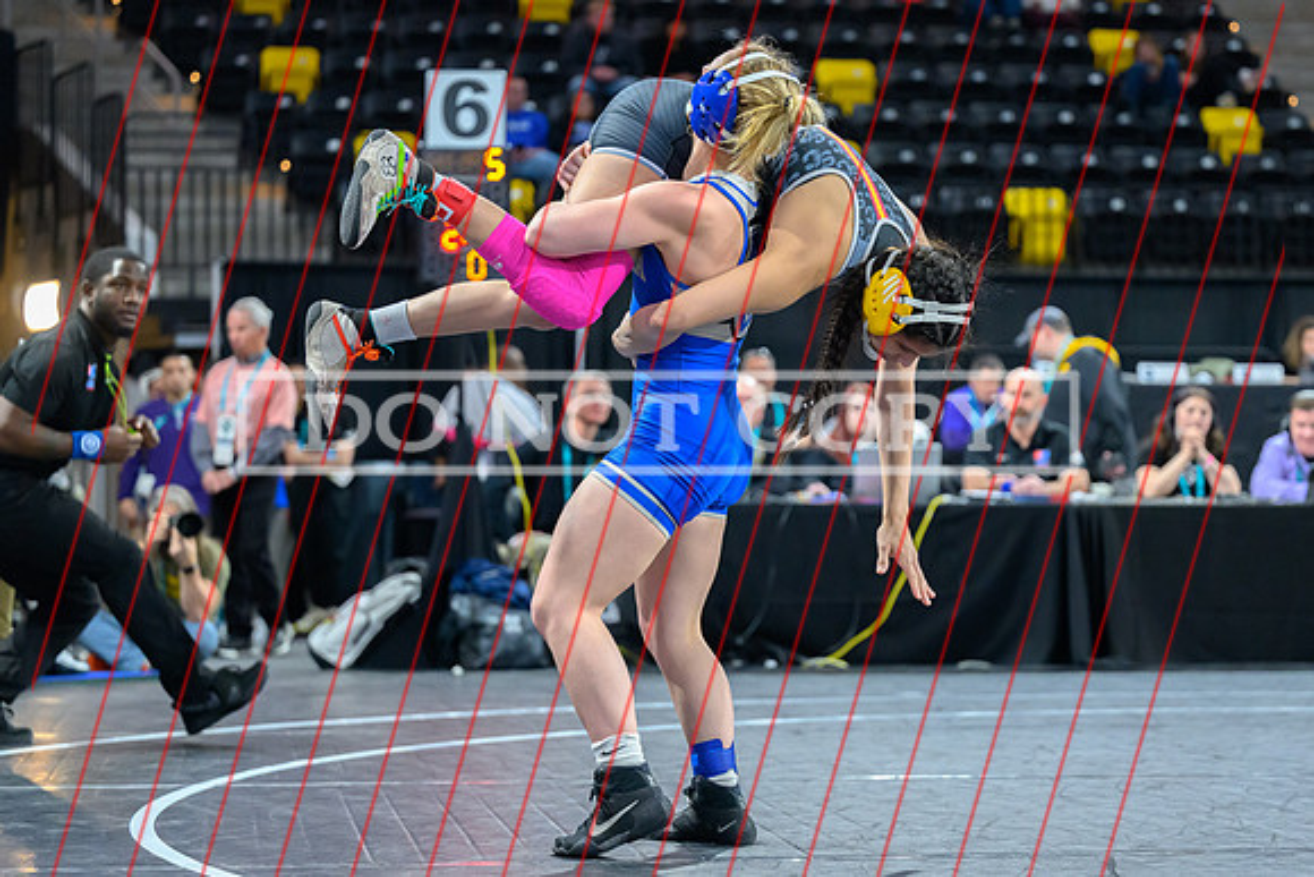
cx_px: 752
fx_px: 3280
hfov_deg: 22.6
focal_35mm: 90
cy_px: 401
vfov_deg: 15.2
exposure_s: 1/640
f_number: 2.8
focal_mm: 78
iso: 6400
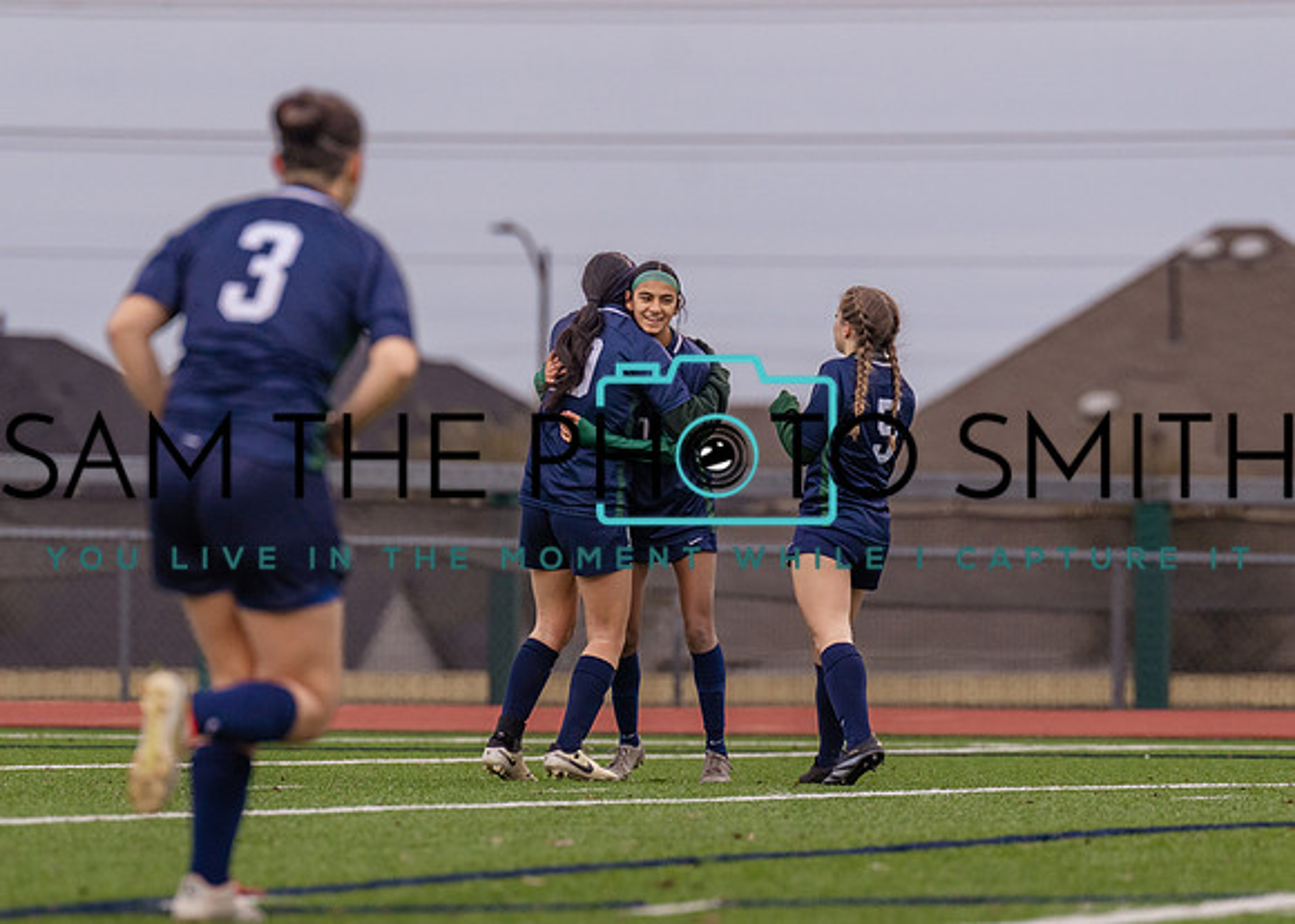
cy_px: 583
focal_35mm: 398
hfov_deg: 5.1
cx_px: 674
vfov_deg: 3.6
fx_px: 14635
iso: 800
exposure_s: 1/1250
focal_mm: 280
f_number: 4.5
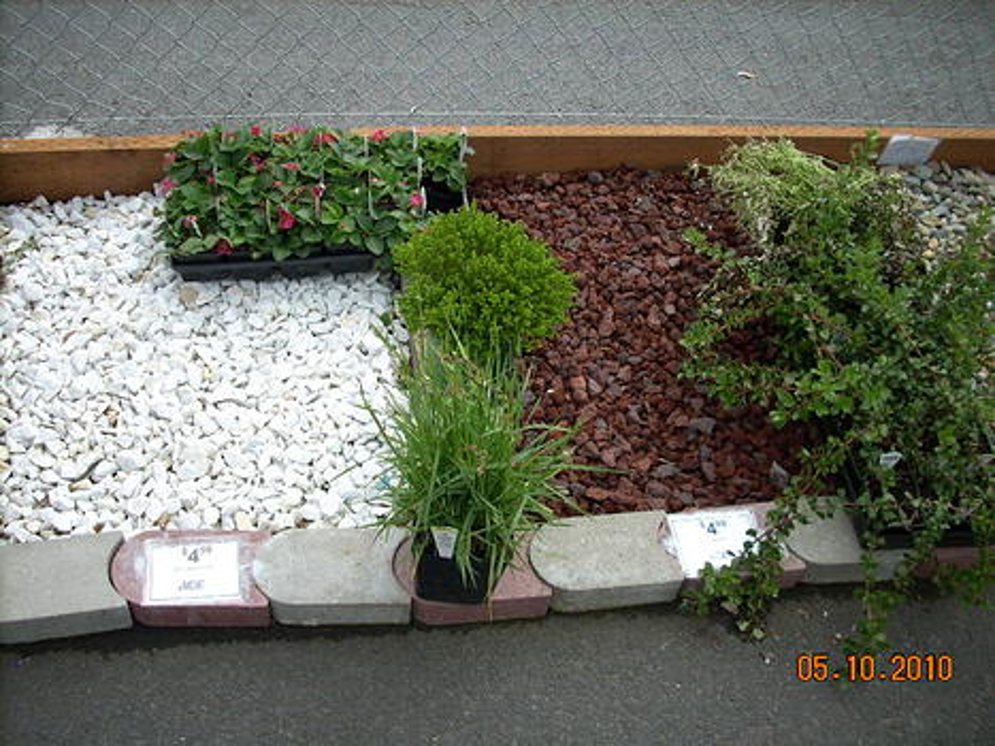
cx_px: 498
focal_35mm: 37
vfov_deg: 38.6
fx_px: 1063
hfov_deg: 50.2
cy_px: 373
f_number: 2.8
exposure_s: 1/386
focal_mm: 6.2
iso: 64
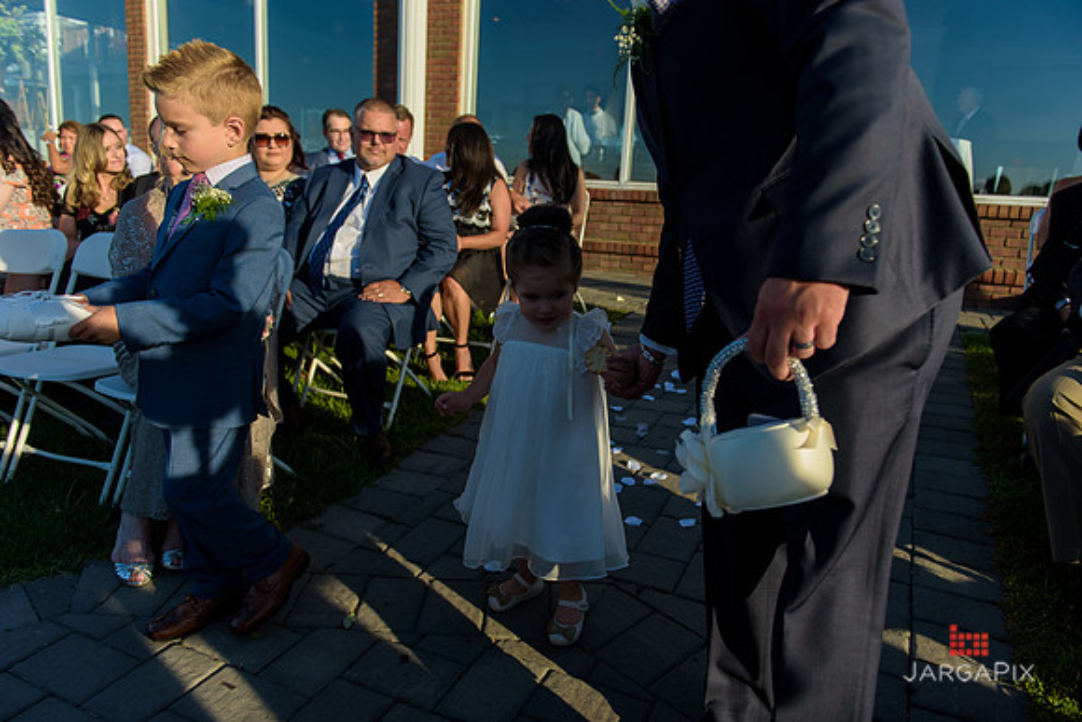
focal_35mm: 26
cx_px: 541
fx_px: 782
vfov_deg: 49.6
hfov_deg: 69.4
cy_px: 361
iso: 200
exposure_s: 1/1600
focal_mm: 26
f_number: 3.2
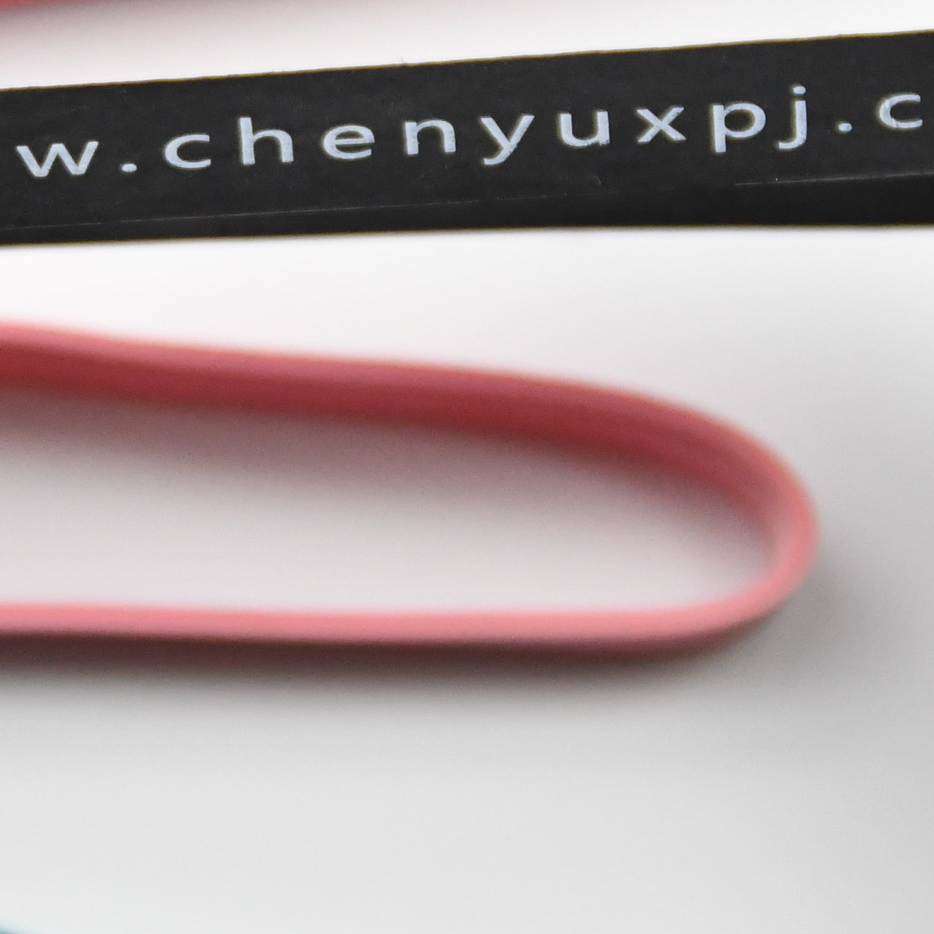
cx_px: 81
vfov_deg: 3.8
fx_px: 14256
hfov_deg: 3.7
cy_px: 279
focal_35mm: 467
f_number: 5.3
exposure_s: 1/800
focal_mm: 112
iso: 2000
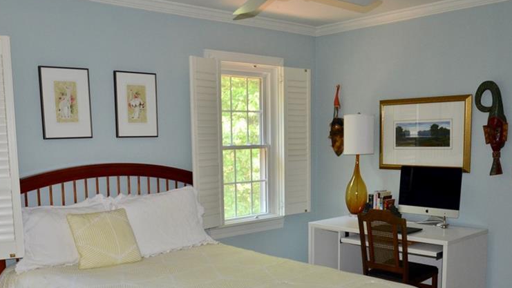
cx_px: 233
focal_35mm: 39
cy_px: 214
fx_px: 530
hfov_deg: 51.5
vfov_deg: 30.0
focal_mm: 18
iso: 800
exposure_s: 1/60
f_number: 3.5
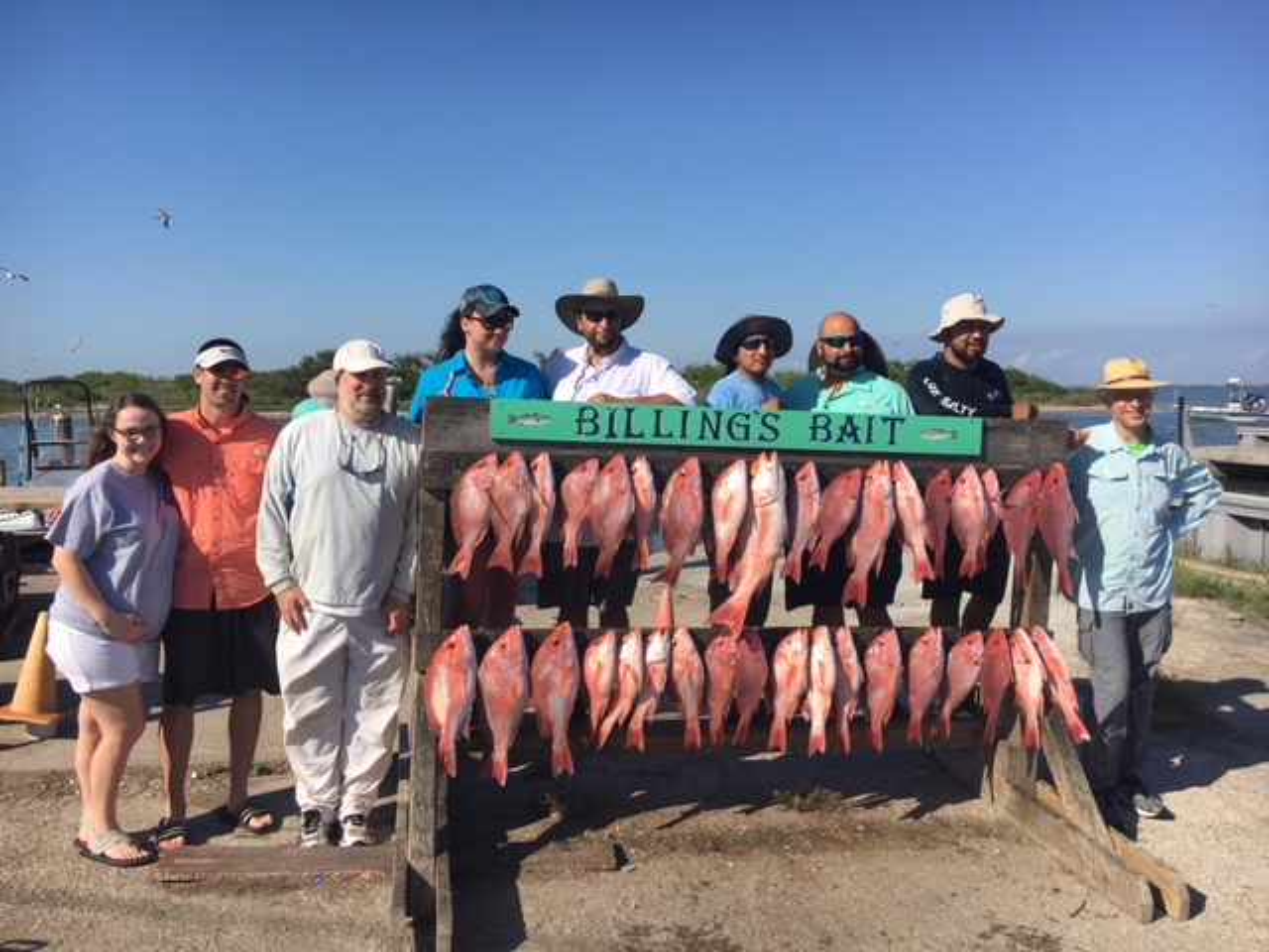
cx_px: 634
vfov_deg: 48.2
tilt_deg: -3.9
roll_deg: +0.3
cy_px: 476
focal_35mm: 29
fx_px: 1063
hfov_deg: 61.7
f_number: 2.2
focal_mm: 4.15
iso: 25
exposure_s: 1/2198
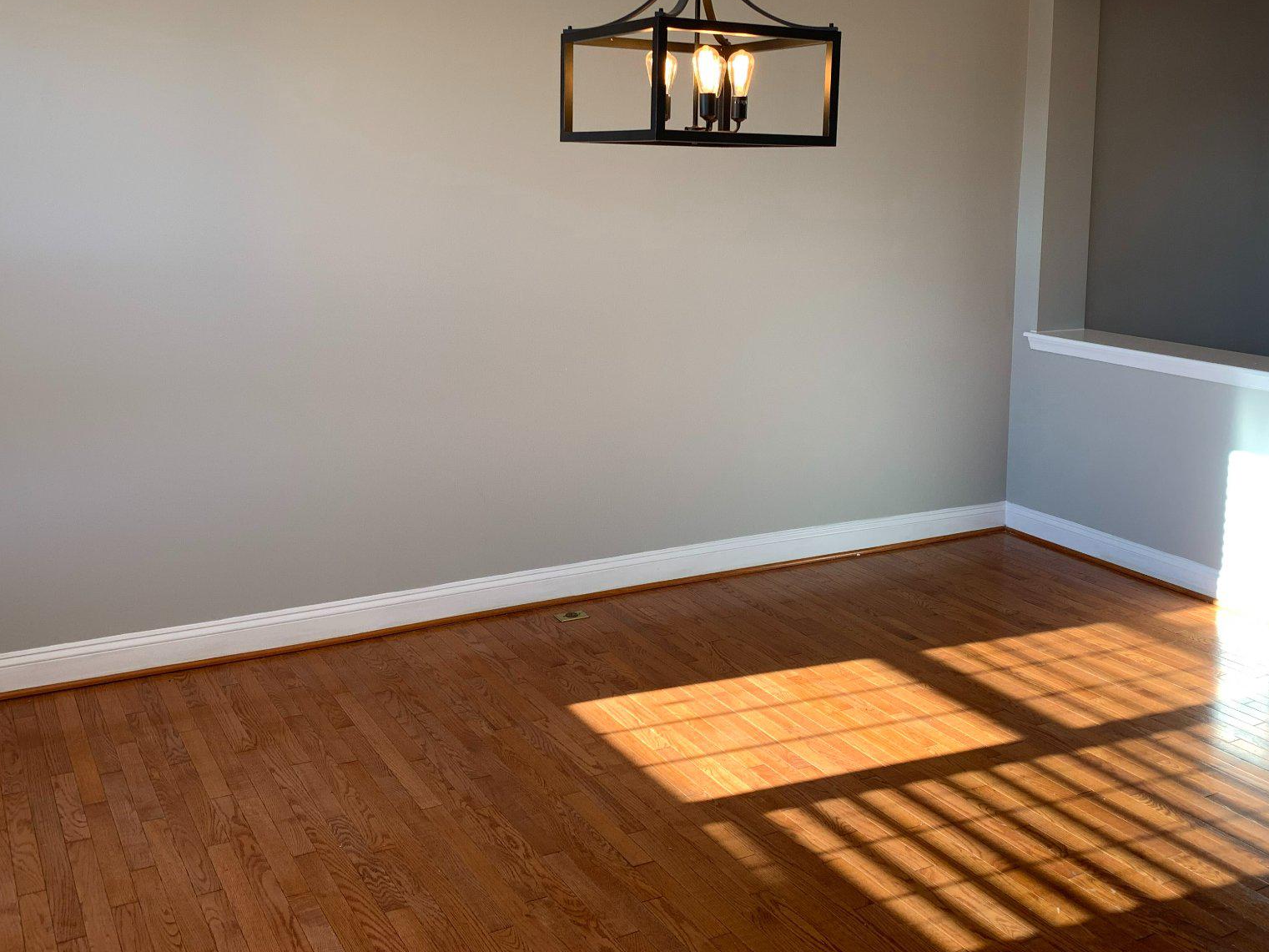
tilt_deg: -7.3
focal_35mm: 35
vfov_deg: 40.4
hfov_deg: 52.6
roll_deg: +0.6
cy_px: 351
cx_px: 654
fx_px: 1283
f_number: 1.8
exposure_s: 1/120
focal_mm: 4.25
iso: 32
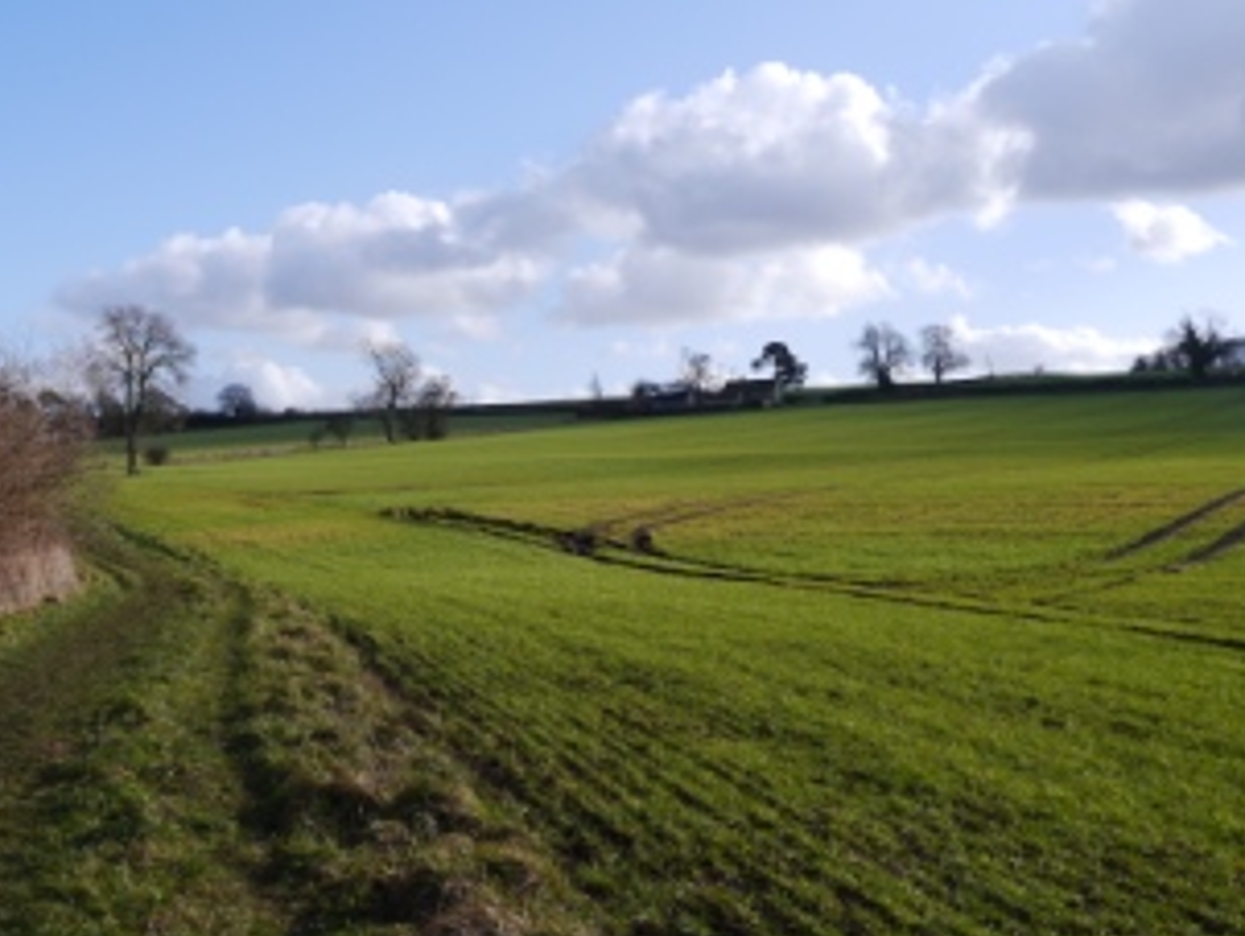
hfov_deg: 46.0
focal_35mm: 40
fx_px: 1440
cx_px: 412
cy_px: 466
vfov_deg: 36.0
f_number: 7.1
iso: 160
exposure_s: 1/400
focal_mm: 14
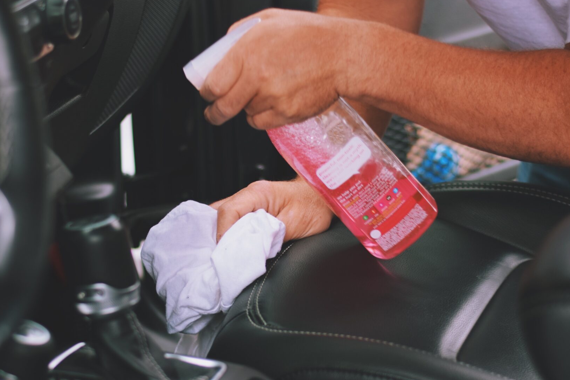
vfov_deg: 11.6
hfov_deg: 17.3
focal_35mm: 118
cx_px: 272
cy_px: 295
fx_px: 1868
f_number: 1.8
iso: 100
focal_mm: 50
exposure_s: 1/250
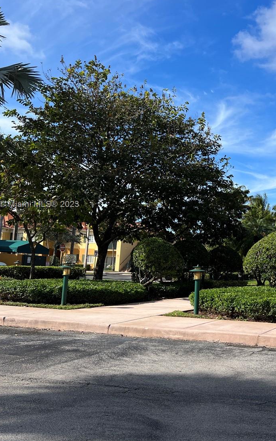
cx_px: 272
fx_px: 481
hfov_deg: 30.0
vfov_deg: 49.2
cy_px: 205
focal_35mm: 40
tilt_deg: +5.8
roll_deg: -1.7
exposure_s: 1/3831
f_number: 1.5
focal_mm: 5.7
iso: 50
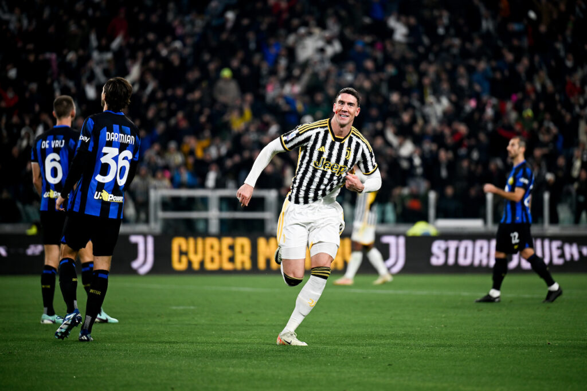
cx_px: 294
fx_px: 3260
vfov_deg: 6.9
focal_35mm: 200
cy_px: 196
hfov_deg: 10.3
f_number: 2.8
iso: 1250
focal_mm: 200
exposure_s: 1/1250
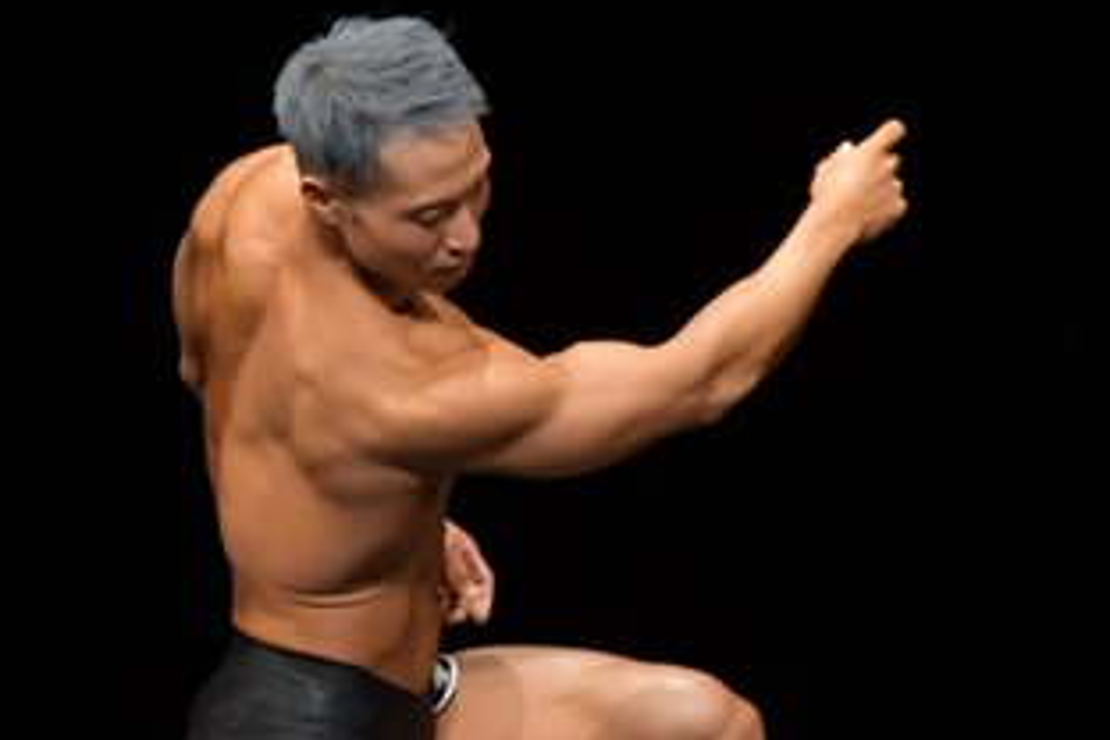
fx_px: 24110
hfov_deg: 2.6
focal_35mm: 782
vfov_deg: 1.8
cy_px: 559
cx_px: 365
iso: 3200
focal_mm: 210
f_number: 5.6
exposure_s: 1/400
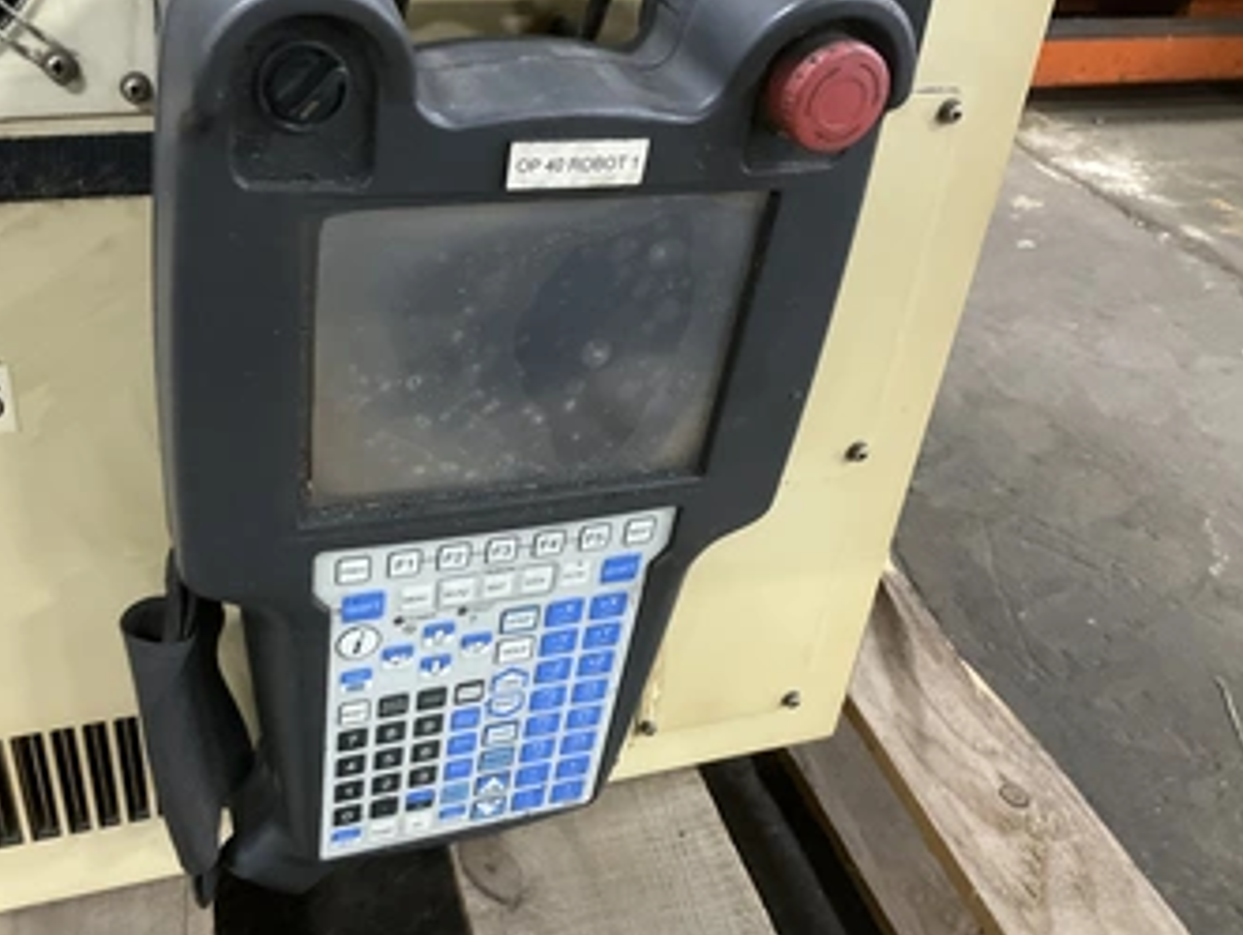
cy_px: 484
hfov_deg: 52.2
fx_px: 1258
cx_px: 499
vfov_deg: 40.8
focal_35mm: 35
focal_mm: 3
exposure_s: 1/30
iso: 250
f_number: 1.8
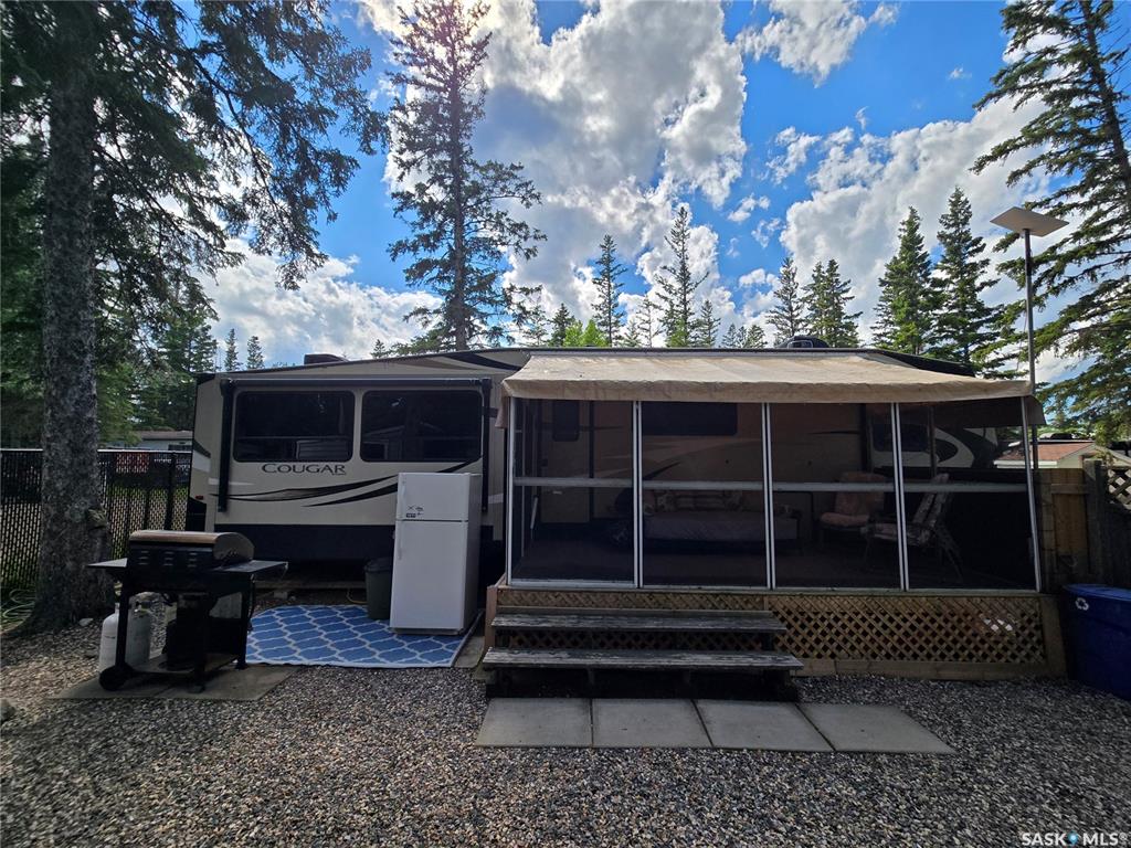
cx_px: 566
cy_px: 424
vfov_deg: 89.9
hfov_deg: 106.2
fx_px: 425
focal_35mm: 13
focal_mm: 2.2
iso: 50
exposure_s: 1/2302
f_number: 2.2
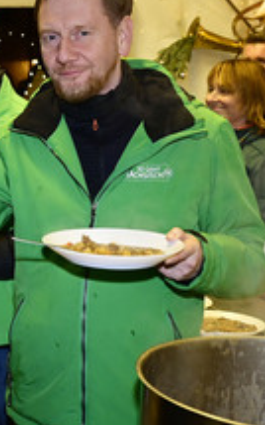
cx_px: -41
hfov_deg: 19.5
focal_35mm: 63
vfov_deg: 32.5
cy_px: 206
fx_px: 730
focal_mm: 29.5
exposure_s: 1/200
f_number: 5
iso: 1600
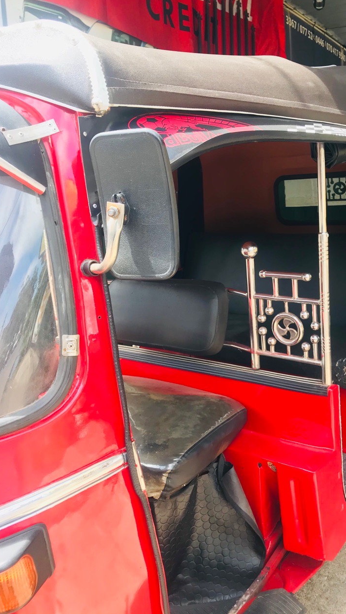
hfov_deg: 37.4
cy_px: 306
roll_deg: +1.7
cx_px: 229
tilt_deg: -10.2
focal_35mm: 31
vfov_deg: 62.6
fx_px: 505
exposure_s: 1/125
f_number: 1.8
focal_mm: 3.99
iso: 20
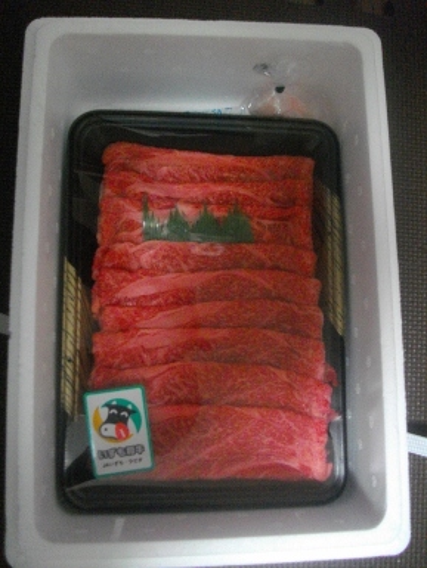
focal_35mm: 32
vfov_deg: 56.8
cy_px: 284
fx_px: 526
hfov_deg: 44.2
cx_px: 214
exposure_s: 1/20
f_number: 2.9
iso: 800
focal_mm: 5.7
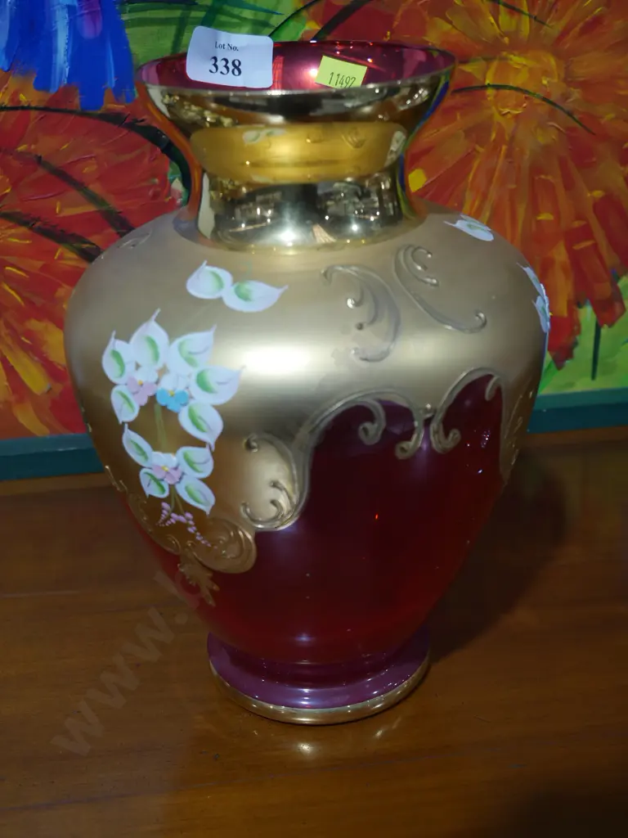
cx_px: 314
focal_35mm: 46
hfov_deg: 31.5
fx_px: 1113
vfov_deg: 41.2
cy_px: 419
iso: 640
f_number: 5.1
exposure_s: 1/60
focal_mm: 23
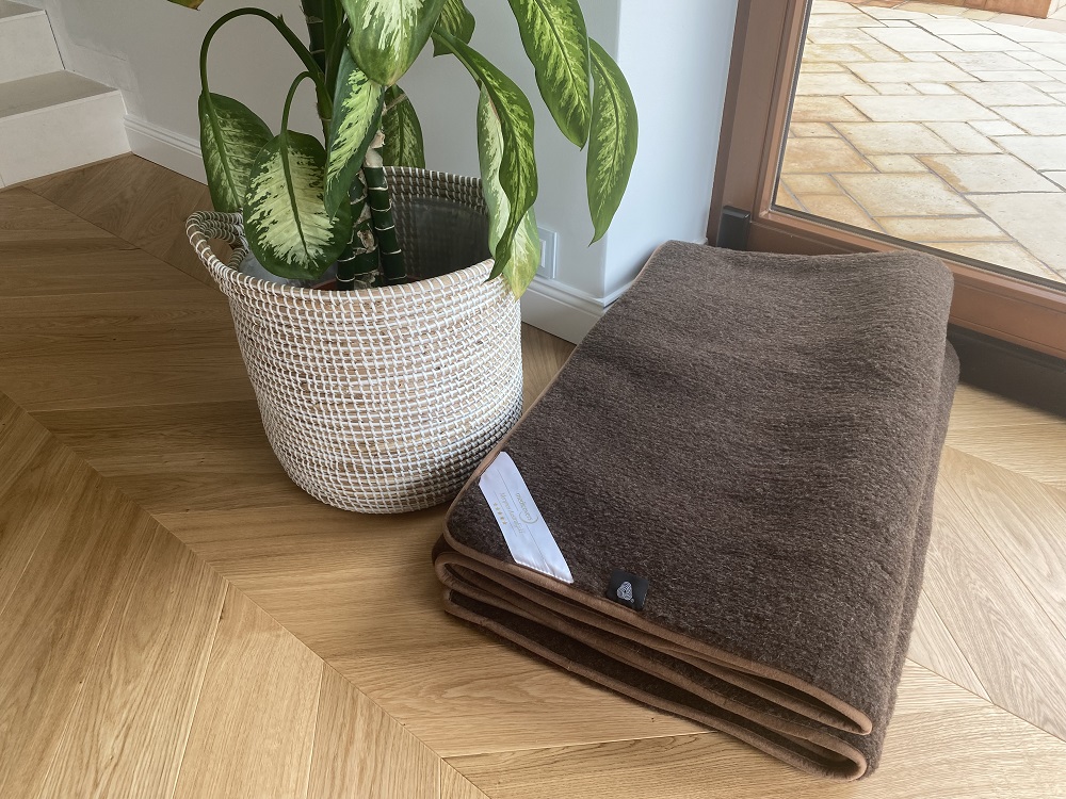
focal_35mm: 26
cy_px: 400
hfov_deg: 67.3
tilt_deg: -37.6
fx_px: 801
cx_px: 533
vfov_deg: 53.1
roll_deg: -2.1
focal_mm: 4.25
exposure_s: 1/129
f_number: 1.8
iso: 32
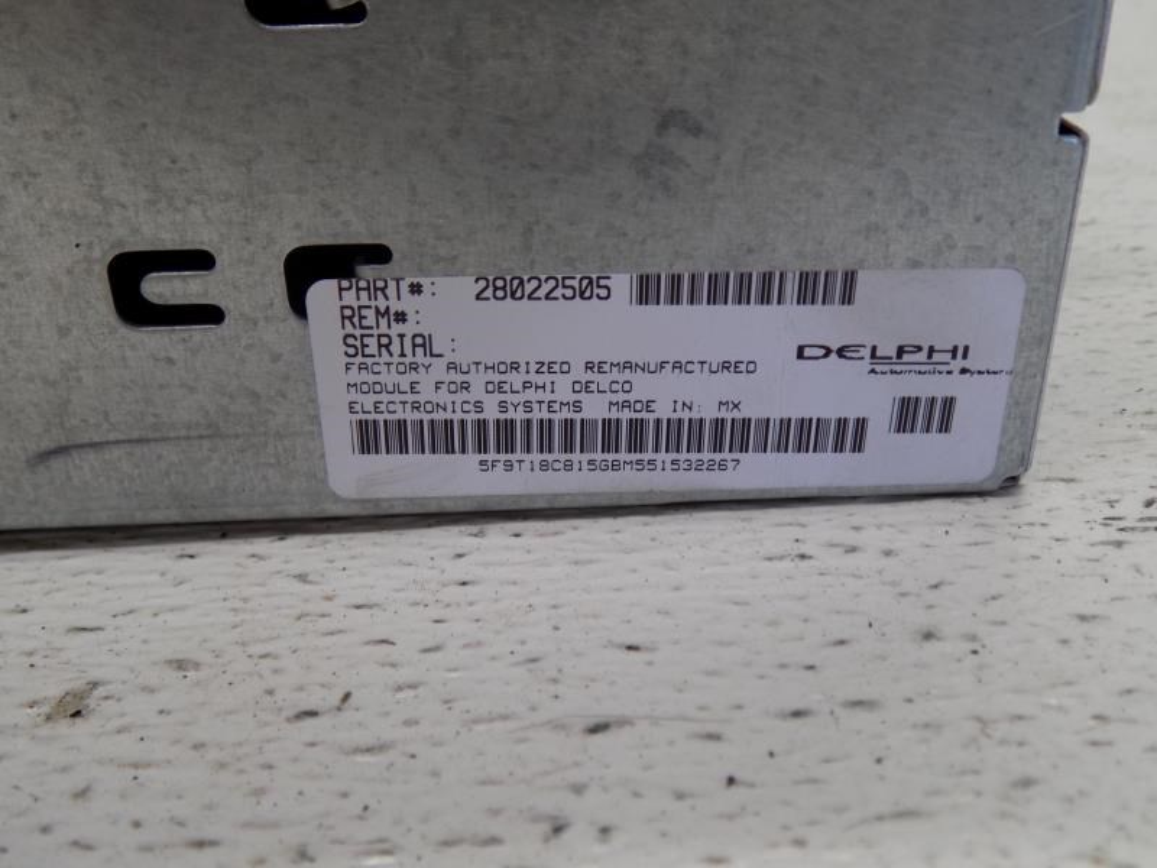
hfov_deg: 54.0
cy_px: 434
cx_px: 578
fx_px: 1136
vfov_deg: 41.8
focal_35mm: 34
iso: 80
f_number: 3.4
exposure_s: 1/50
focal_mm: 6.1
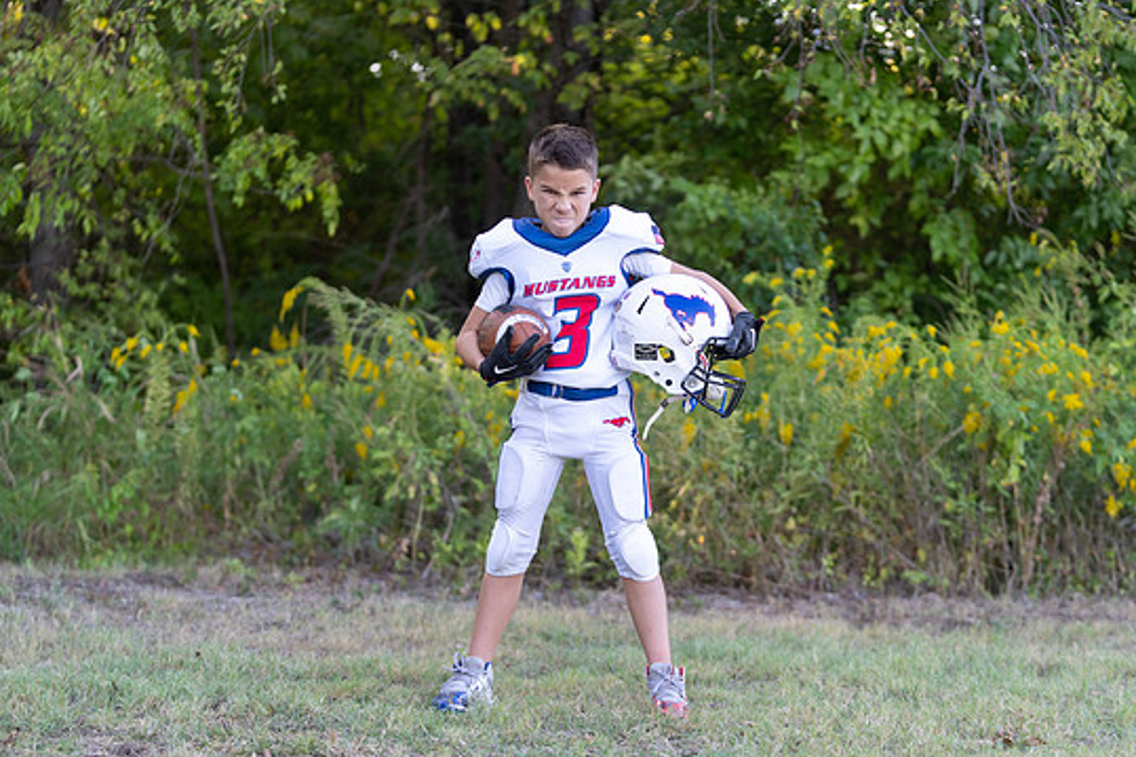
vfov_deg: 17.1
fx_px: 2524
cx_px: 573
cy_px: 381
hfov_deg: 25.4
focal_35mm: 80
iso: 250
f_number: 2.8
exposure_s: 1/320
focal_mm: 70
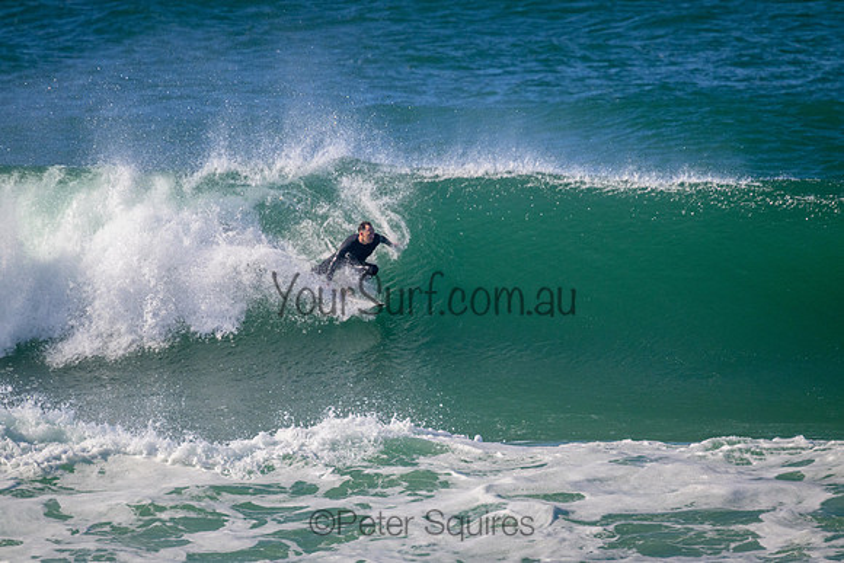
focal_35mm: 800
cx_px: 422
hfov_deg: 2.6
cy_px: 282
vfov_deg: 1.7
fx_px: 18759
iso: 1600
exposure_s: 1/2000
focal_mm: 800
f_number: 11
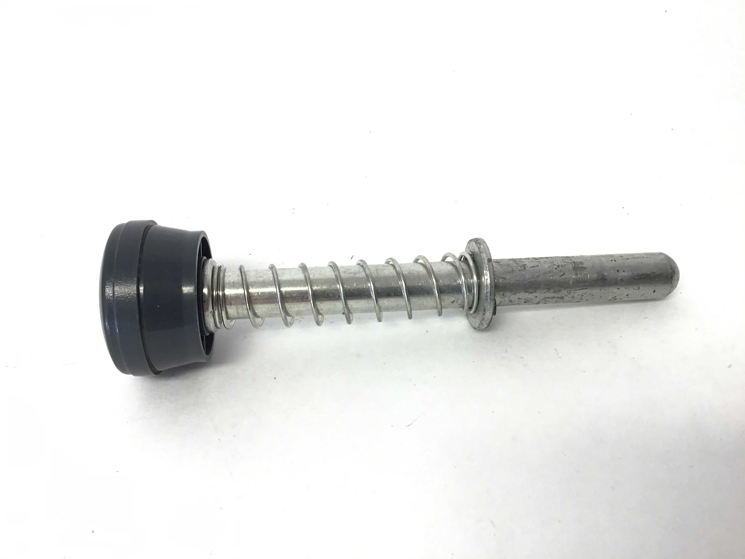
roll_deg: +5.8
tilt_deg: -44.1
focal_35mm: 31
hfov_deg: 58.4
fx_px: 667
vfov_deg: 45.4
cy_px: 280
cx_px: 372
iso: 25
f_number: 2.4
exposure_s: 1/33
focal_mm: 3.3
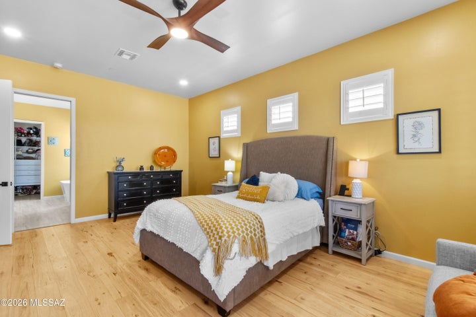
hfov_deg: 100.4
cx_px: 238
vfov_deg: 77.3
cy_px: 158
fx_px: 198
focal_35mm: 15
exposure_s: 1/2.5
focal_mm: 10
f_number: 22
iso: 1600
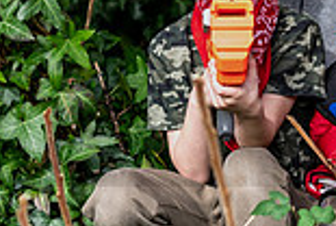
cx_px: 601
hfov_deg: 5.6
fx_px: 3366
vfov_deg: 3.8
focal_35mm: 360
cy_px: -15
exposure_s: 1/250
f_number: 2.8
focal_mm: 90
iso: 100
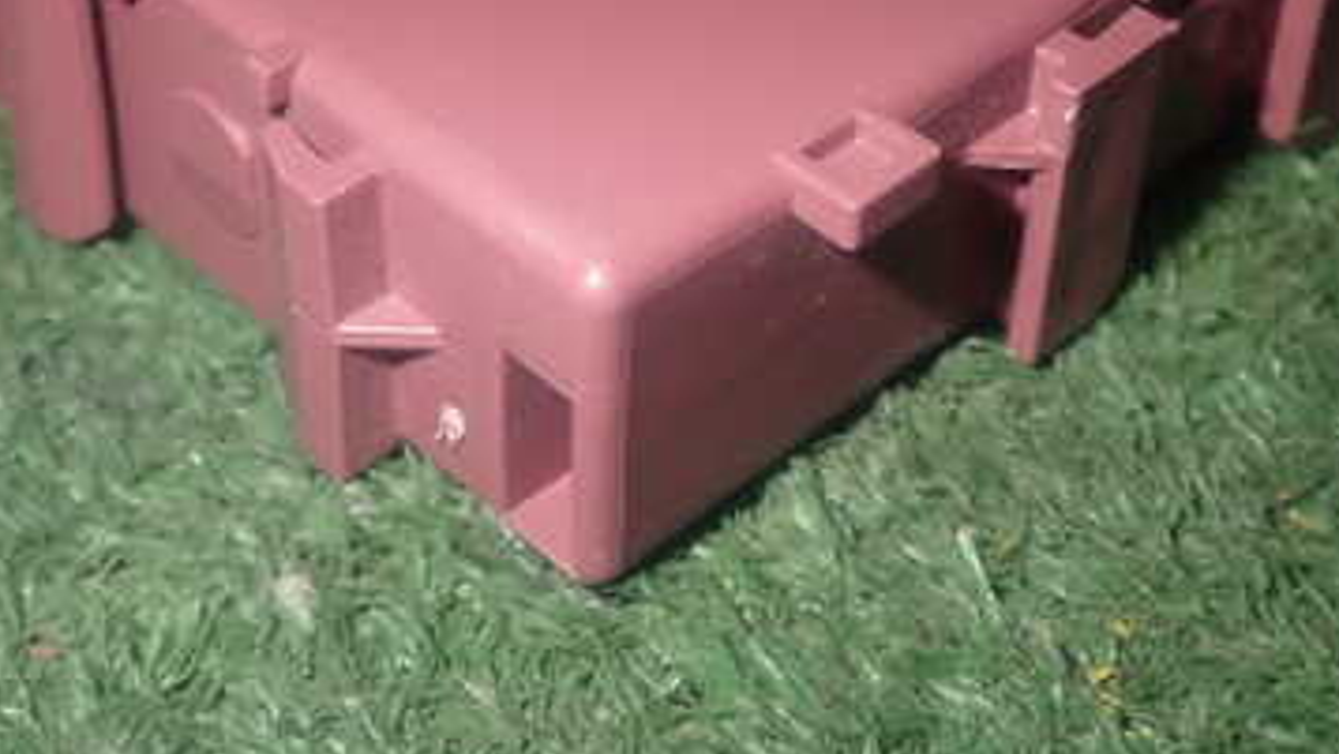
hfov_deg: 28.2
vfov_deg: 15.9
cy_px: 53
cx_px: 720
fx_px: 2663
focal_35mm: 75
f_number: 8
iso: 200
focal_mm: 7.31
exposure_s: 1/40
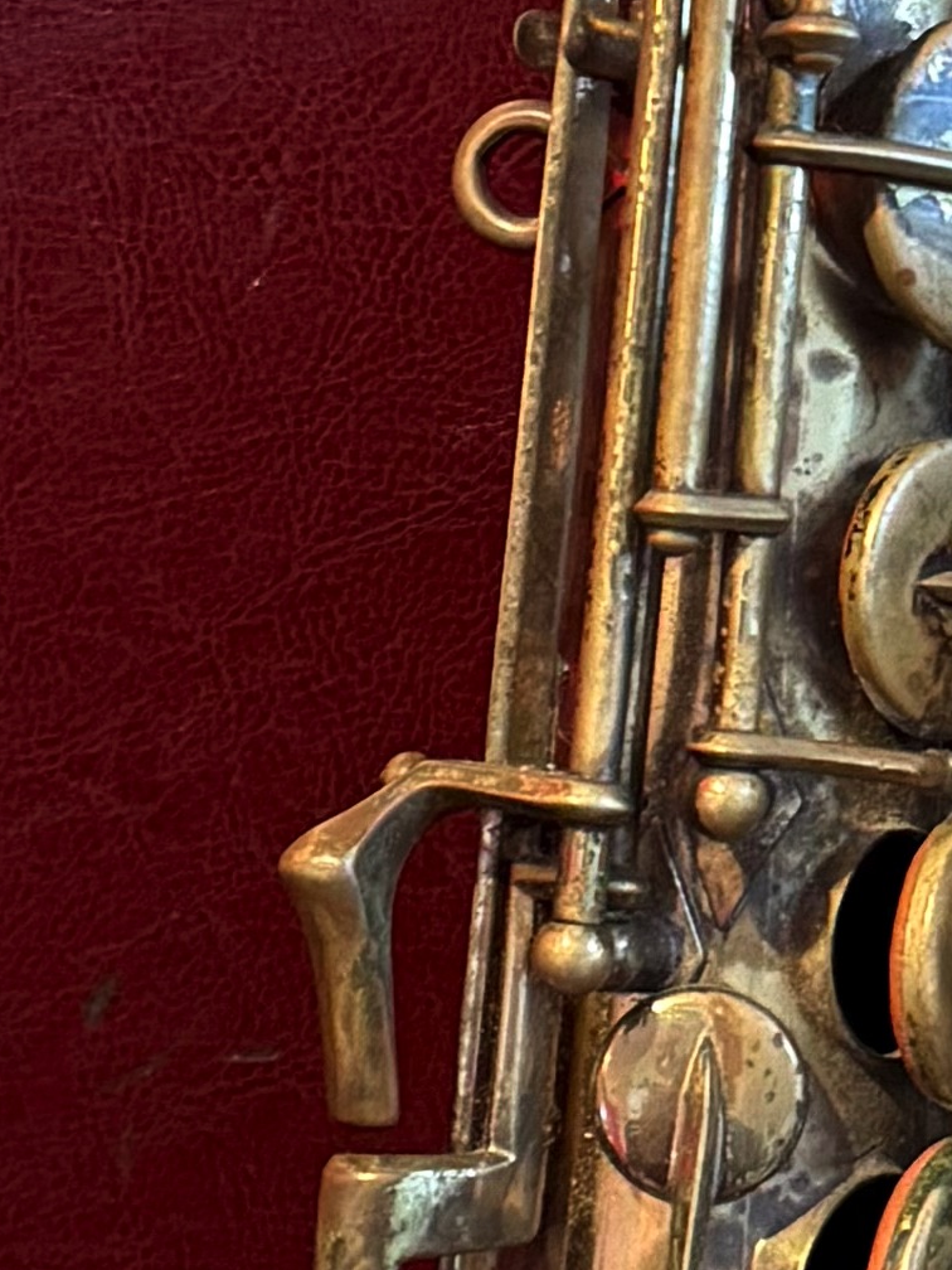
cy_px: 318
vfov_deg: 14.4
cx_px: 800
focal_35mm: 136
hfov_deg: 10.9
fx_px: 4987
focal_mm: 6.76
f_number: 1.78
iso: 1000
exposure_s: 1/25
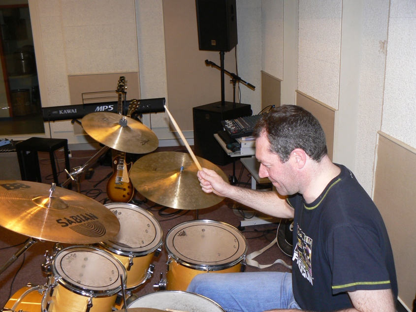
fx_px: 433
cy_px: 156
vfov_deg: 39.7
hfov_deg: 51.3
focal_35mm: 36
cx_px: 208
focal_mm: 6
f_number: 2.8
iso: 100
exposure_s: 1/40
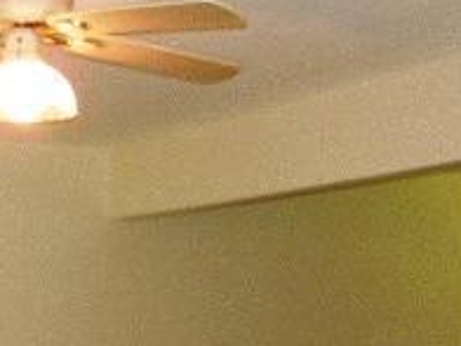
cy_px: 367
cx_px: 33
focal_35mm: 98
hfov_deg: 19.6
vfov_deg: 14.8
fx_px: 1305
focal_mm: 5.4
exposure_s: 1/30
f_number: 3.5
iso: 221
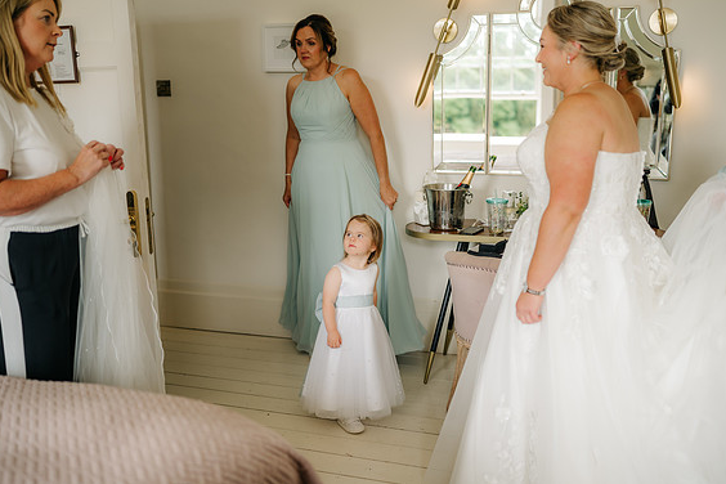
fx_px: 726
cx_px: 367
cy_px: 236
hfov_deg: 53.1
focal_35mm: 36
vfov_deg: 36.9
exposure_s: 1/200
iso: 100
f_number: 1.4
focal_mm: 35
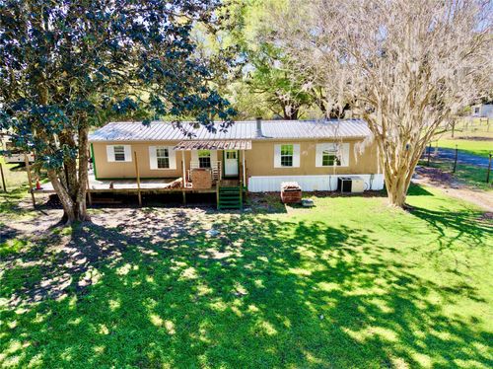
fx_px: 341
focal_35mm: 24
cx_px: 246
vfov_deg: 56.7
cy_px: 184
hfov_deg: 71.6
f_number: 1.8
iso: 100
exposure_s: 1/500
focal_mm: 8.67
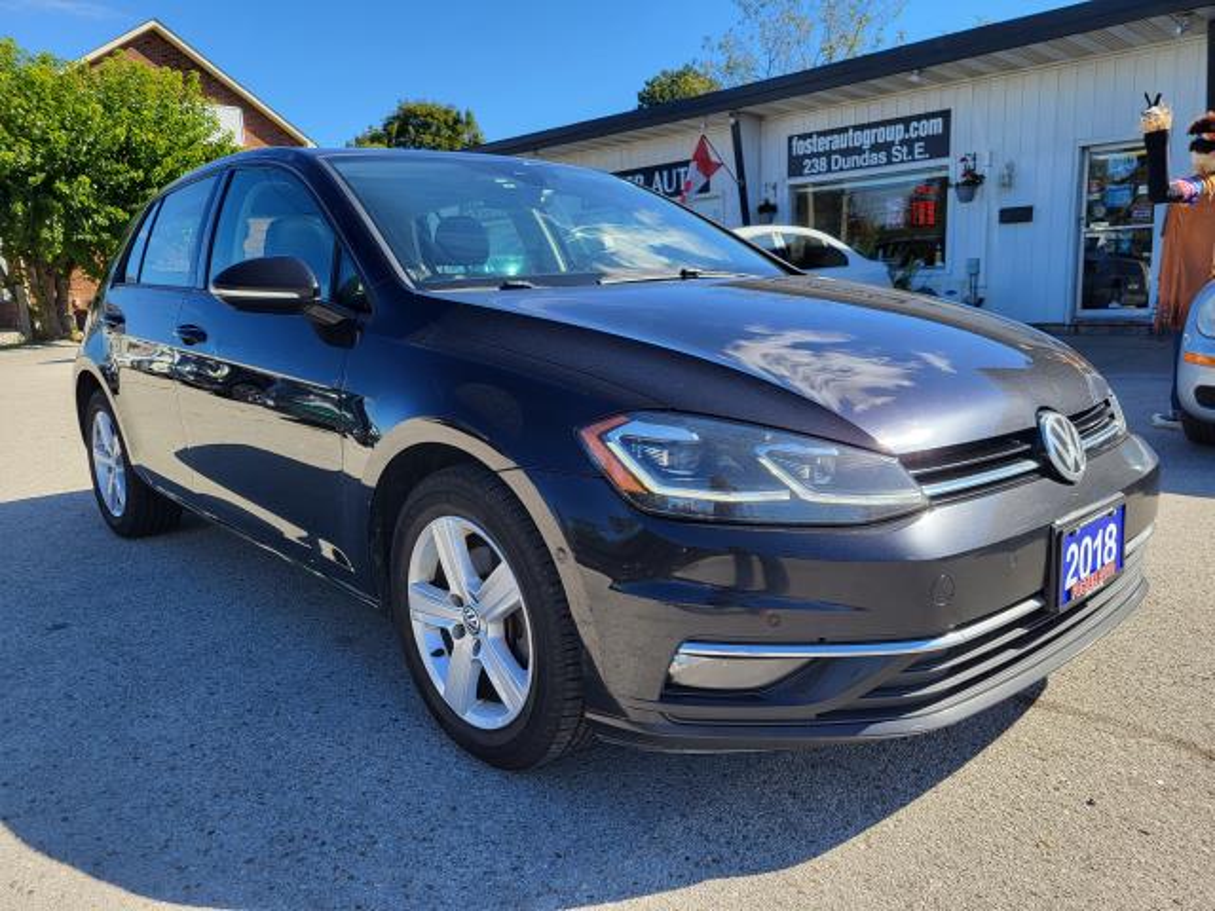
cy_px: 456
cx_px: 608
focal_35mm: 26
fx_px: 913
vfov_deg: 53.1
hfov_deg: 67.3
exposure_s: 1/957
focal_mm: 5.4
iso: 40
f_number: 1.8
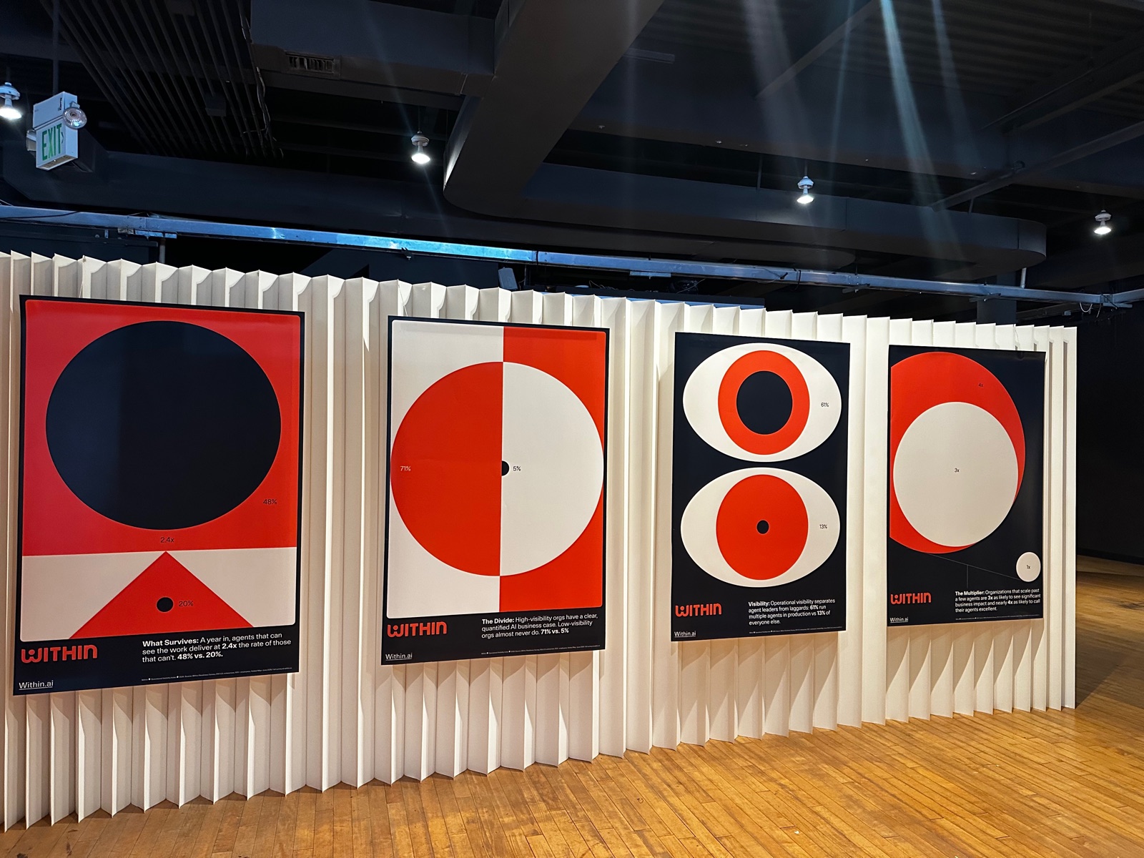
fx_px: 793
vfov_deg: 56.8
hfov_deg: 71.6
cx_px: 572
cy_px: 429
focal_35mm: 24
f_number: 1.78
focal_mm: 6.86
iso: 500
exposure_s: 1/60
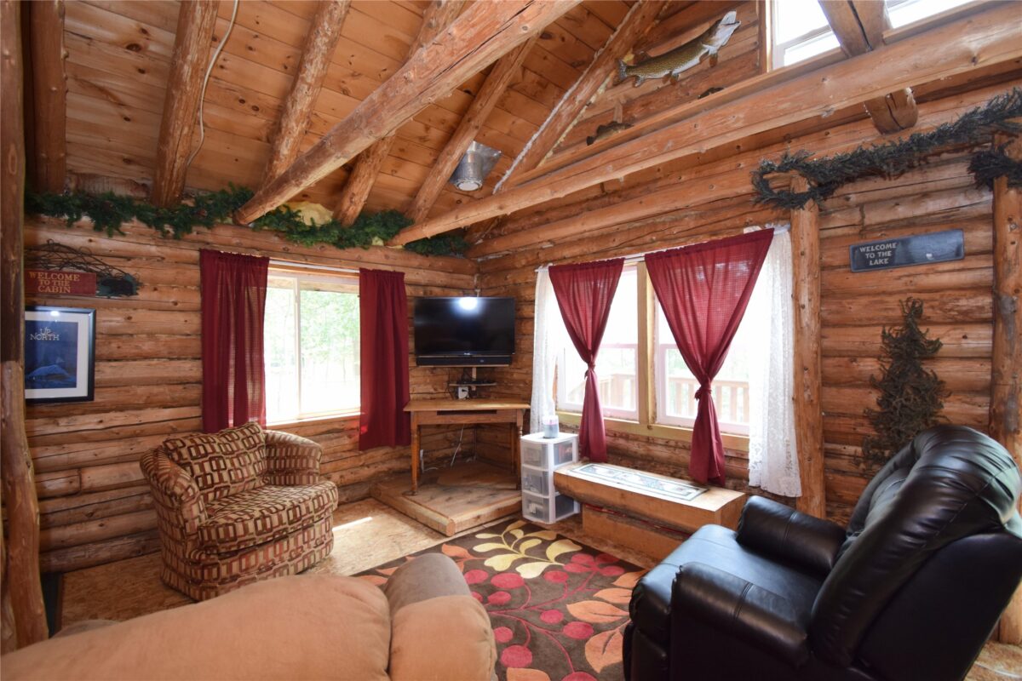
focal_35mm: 15
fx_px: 426
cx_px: 511
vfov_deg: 77.3
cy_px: 340
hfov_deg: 100.4
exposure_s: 1/60
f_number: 4.5
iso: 640
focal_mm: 10
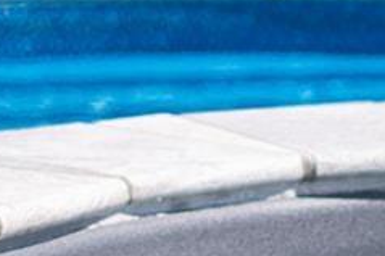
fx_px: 3719
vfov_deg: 3.9
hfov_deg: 5.8
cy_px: -28
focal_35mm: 348
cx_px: 646
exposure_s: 1/8000
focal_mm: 35
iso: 160
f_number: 1.8
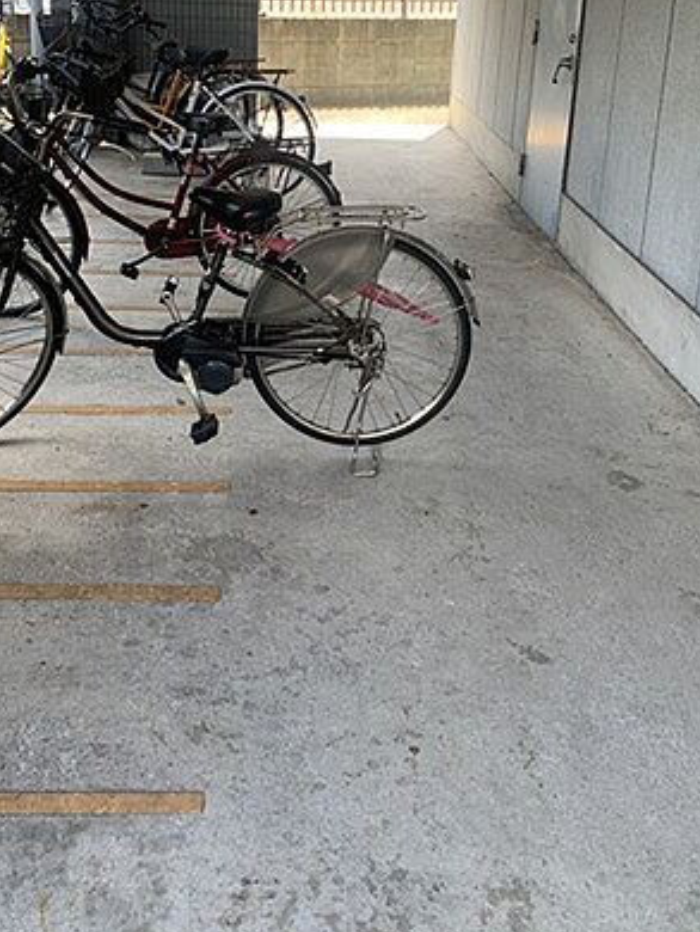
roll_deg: -2.2
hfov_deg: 35.9
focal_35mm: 40
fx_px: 1077
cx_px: 299
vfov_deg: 45.6
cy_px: 268
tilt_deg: -16.5
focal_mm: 4.25
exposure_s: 1/124
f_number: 1.8
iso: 25
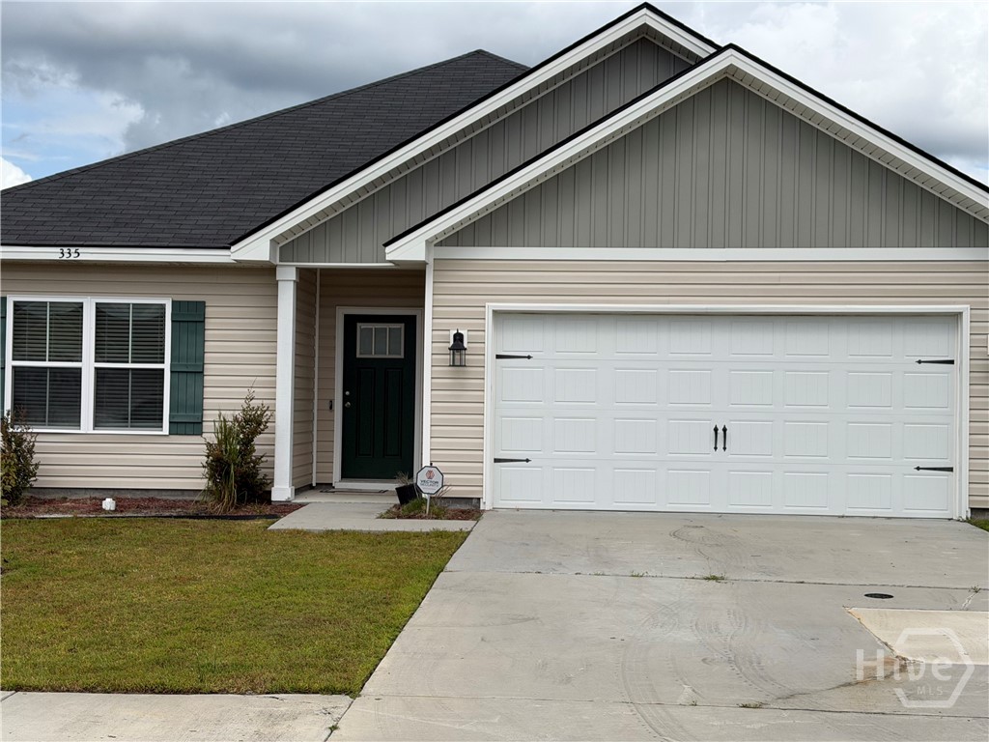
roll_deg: -0.7
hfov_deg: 39.7
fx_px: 1371
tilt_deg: +1.1
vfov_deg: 30.3
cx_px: 494
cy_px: 371
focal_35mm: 48
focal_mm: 6.76
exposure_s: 1/6024
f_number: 1.78
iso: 64
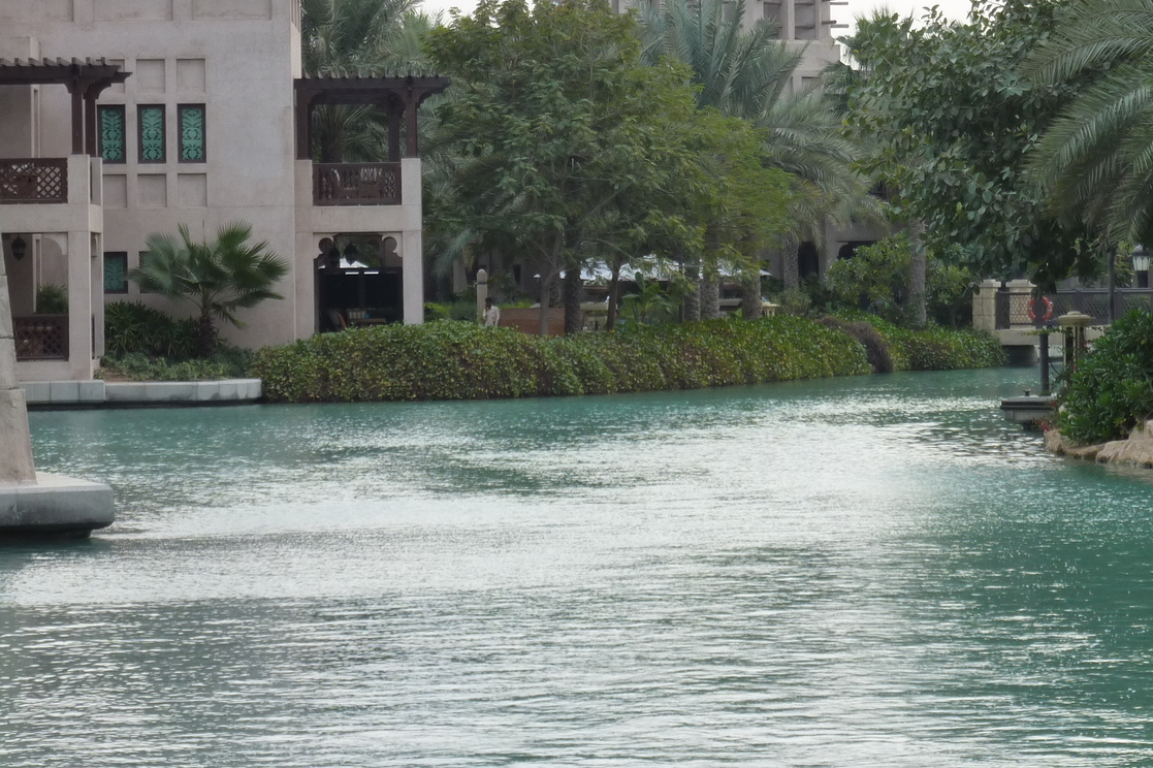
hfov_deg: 13.3
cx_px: 643
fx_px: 4963
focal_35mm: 155
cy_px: 273
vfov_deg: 8.8
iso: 125
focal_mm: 17
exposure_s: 1/80
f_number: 4.3
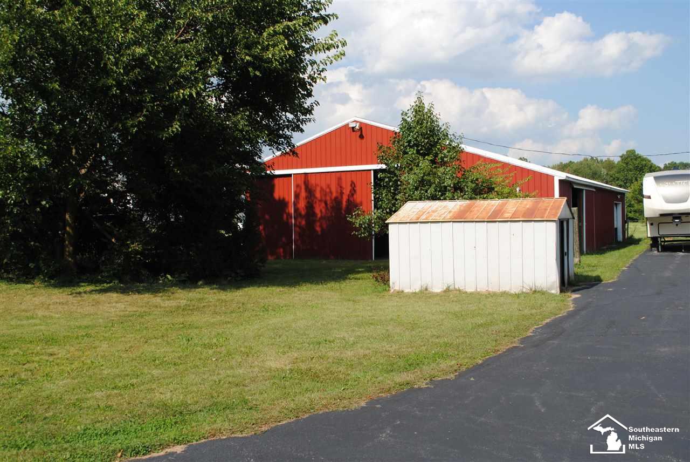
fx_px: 748
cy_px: 231
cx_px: 345
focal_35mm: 39
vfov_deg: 34.3
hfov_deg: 49.5
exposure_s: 1/200
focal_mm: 26
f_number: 9
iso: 100
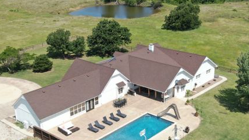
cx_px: 125
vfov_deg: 22.6
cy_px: 83
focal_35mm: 53
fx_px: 350
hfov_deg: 39.2
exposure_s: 1/640
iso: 100
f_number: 3.8
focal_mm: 8.6
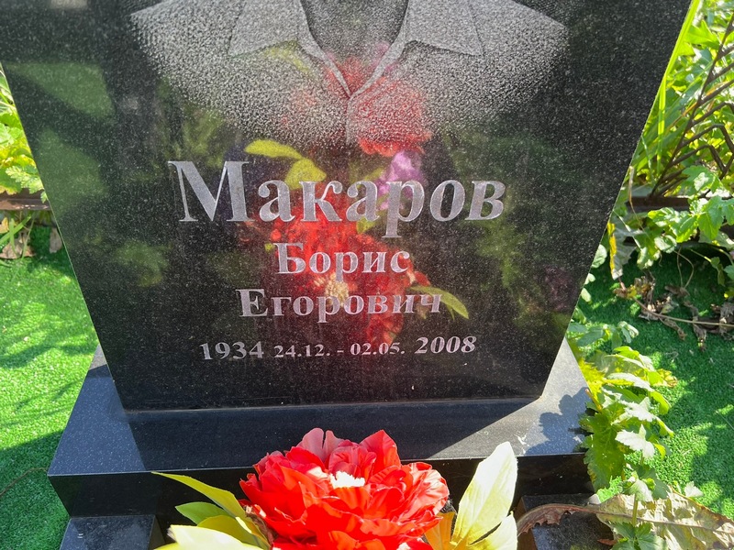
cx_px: 367
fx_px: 551
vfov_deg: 53.1
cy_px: 275
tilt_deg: -35.3
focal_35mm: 26
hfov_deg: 67.3
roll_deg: +0.3
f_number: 1.5
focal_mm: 5.7
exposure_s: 1/316
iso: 50
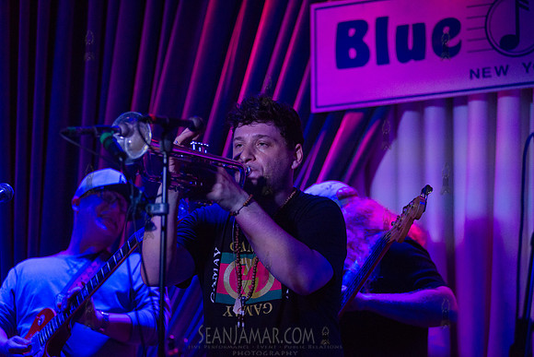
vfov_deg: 12.2
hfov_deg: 18.3
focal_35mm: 112
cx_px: 267
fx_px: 1662
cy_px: 178
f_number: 2.8
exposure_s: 1/640
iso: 2500
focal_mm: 112
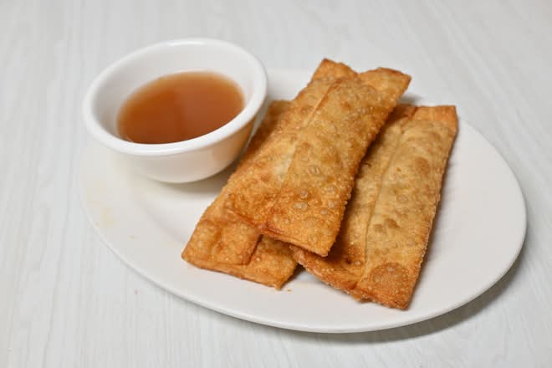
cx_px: 276
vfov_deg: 31.9
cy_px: 184
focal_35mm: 42
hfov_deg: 46.4
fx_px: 644
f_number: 4.5
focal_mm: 28
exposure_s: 1/50
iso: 560
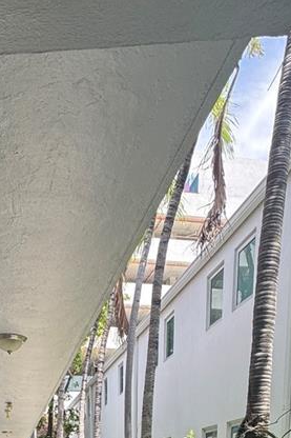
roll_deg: +1.6
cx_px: 101
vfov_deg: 33.1
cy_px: 580
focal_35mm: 42
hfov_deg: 31.7
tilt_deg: -11.5
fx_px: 510
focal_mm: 2.22
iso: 40
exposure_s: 1/271
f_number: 2.2
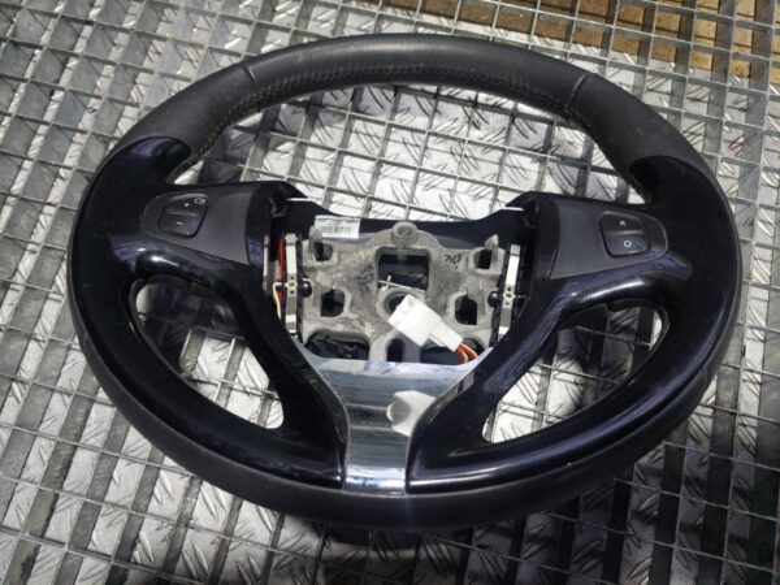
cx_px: 390
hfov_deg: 69.4
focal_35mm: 25
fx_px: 563
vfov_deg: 54.9
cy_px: 292
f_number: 1.8
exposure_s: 1/50
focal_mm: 5.23
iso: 200
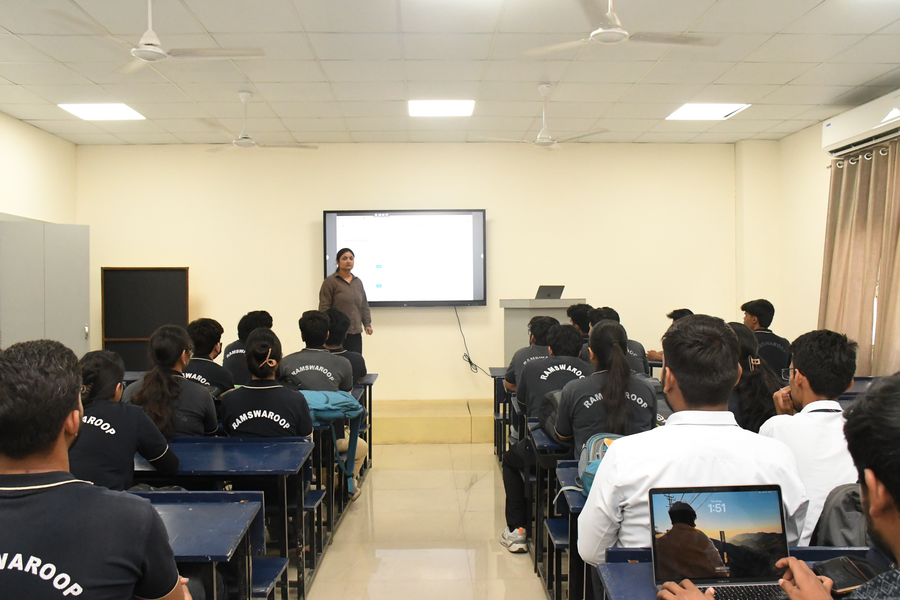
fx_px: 750
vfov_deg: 43.6
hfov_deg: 61.9
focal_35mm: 30
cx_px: 450
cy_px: 300
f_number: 5.6
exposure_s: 1/250
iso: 6400
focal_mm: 20
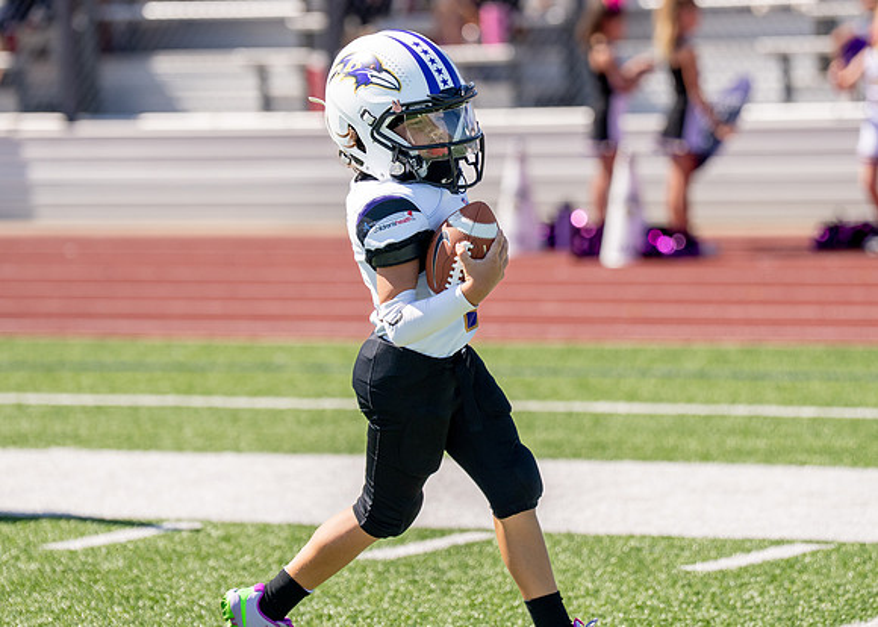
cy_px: 299
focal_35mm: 222
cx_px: 436
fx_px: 5534
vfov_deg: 6.5
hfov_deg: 9.1
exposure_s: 1/4000
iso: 200
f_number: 2.8
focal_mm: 144
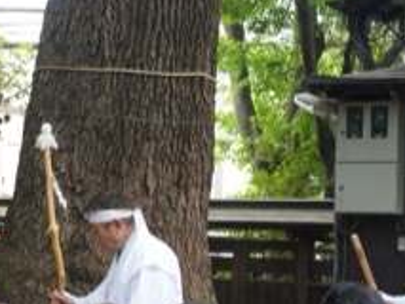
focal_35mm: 127
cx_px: -21
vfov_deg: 11.5
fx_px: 1487
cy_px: 323
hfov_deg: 15.2
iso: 1000
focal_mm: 44
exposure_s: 1/100
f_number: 6.3
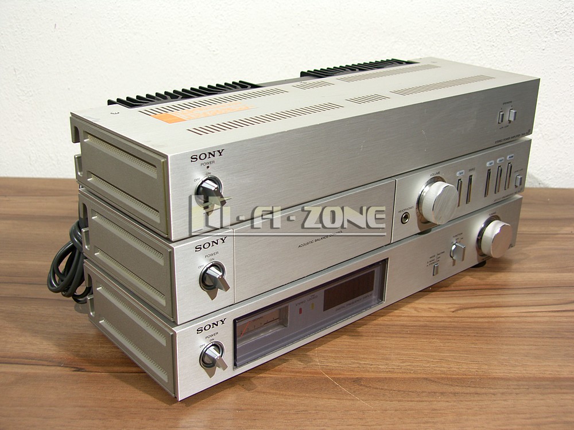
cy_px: 215
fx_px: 663
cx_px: 287
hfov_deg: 46.8
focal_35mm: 40
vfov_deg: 36.0
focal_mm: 10.3
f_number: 2.5
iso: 50
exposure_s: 1/40
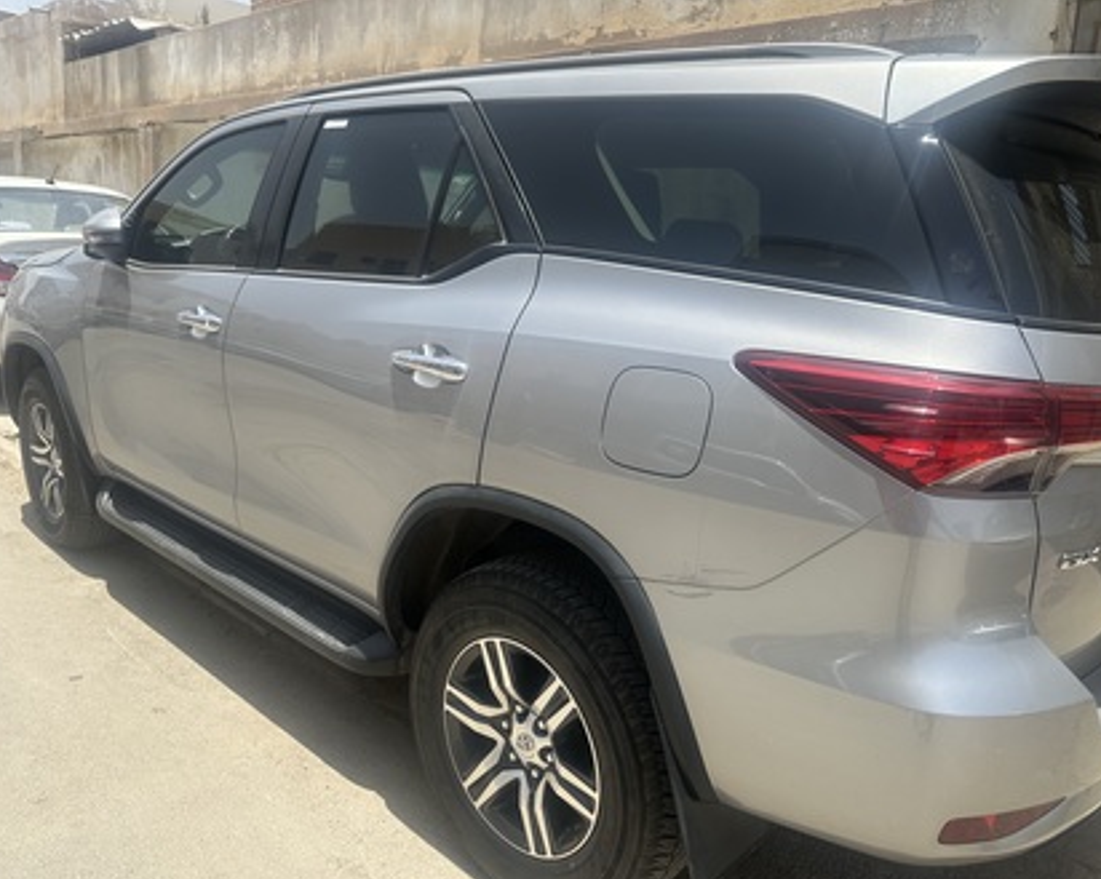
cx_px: 592
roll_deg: -3.9
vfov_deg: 54.9
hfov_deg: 66.0
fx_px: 847
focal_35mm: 26
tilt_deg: -12.3
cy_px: 456
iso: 80
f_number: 1.78
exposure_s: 1/3155
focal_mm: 6.86
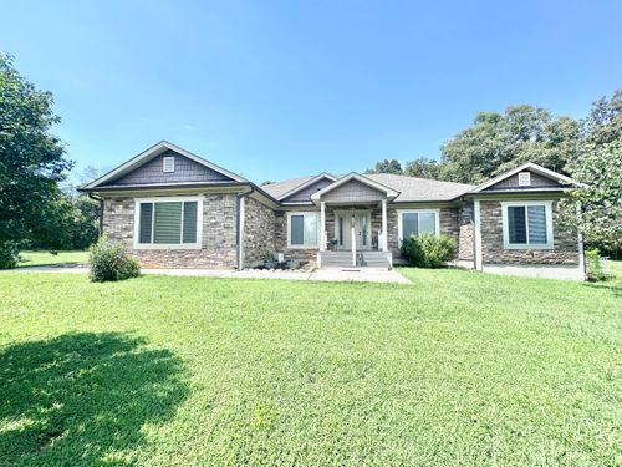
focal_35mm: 14
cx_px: 311
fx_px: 252
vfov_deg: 85.7
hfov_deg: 102.1
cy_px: 234
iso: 50
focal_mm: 2.22
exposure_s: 1/1261
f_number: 2.2
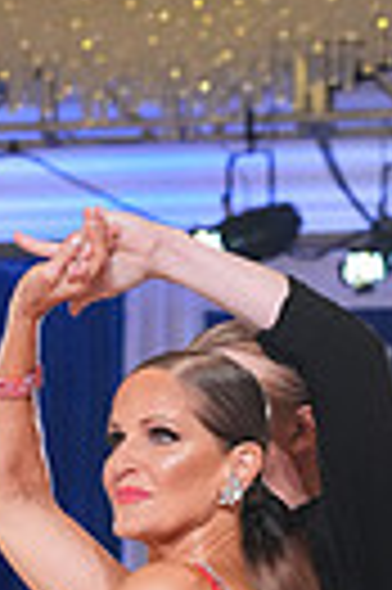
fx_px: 4569
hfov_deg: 4.9
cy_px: 910
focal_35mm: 279
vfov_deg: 7.3
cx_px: 300
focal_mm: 63
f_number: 4
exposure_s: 1/500
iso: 4000
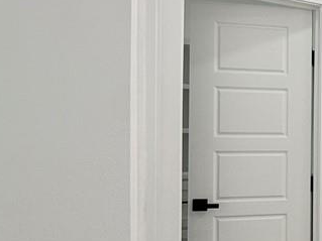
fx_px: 418
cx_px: 504
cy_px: 141
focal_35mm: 45
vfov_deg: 32.1
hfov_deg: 26.8
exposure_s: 1/147
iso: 64
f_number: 2.2
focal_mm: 2.22
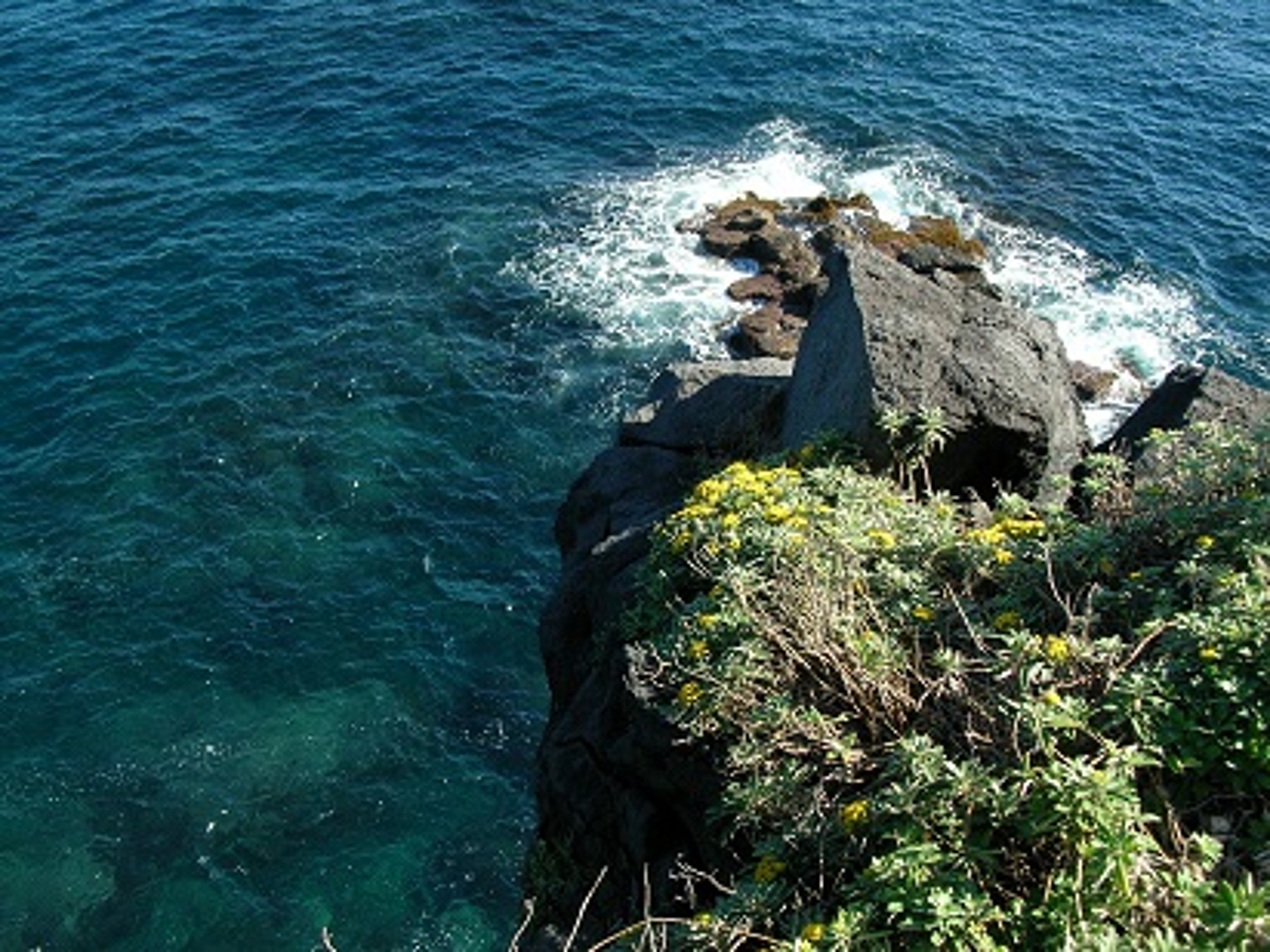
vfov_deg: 39.7
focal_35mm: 36
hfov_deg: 51.4
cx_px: 635
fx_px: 1321
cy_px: 476
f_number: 3.7
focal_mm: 6
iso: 50
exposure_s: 1/220
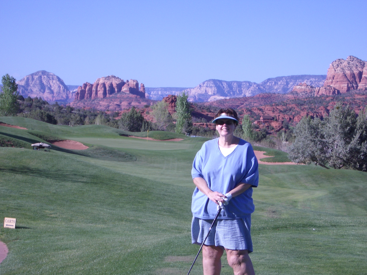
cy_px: 138
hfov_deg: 22.3
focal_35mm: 88
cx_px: 184
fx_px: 933
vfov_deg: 16.8
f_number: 7
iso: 50
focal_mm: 14.6
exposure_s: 1/160
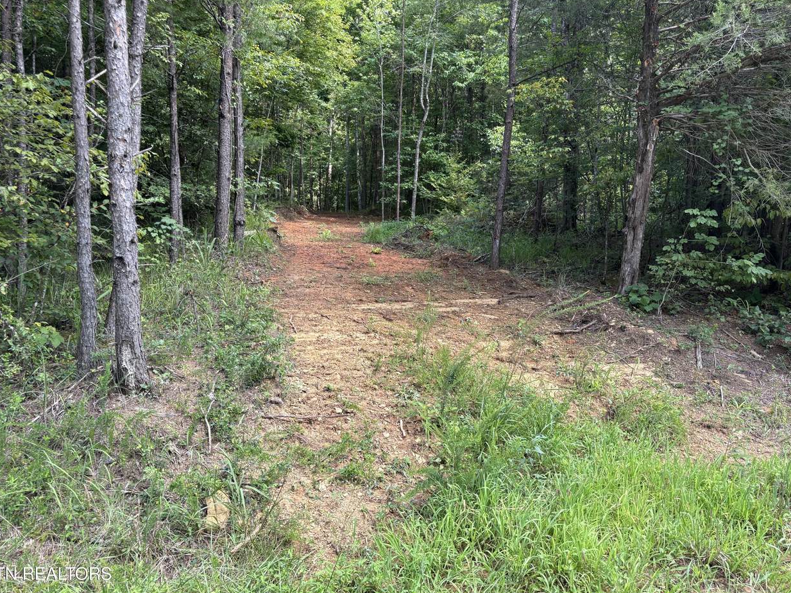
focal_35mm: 27
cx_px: 392
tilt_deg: +0.4
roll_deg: -1.1
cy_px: 294
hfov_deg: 65.3
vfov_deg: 51.3
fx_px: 617
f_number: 1.6
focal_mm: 5.96
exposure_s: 1/426
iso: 50
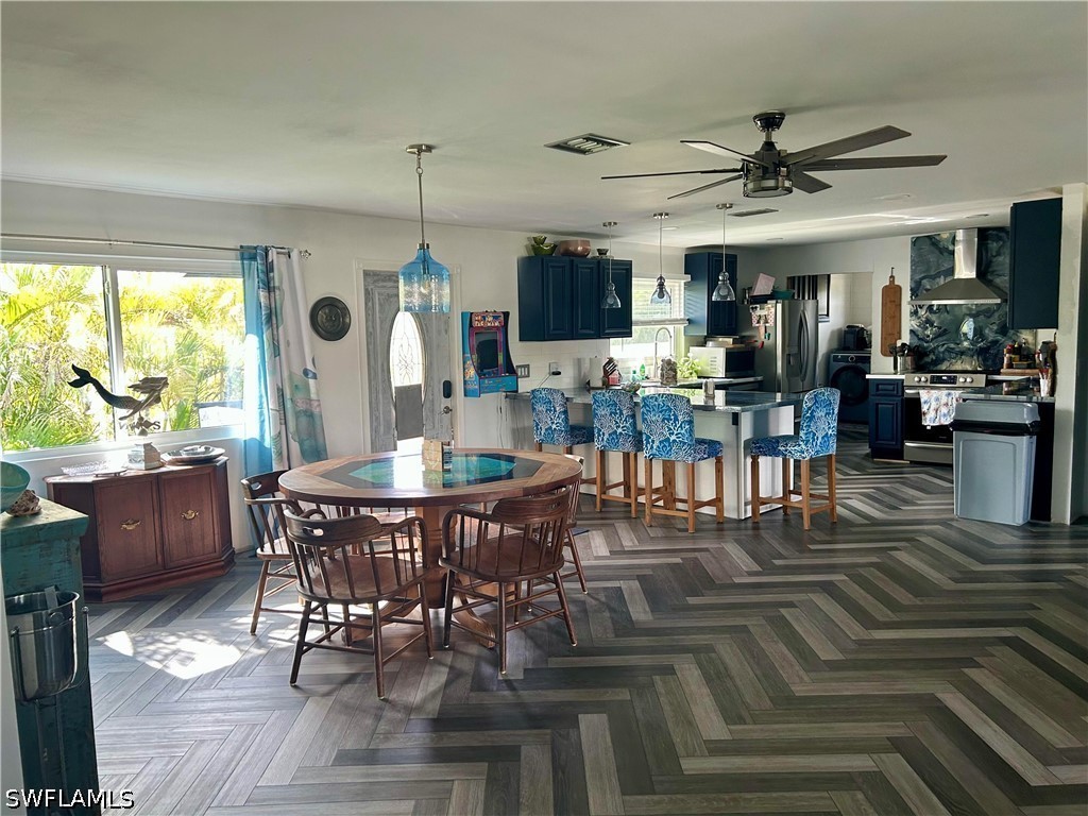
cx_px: 544
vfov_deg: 53.1
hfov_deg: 67.3
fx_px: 817
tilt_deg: -4.9
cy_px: 408
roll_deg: +2.0
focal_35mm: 26
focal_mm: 5.7
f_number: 1.5
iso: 125
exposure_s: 1/121
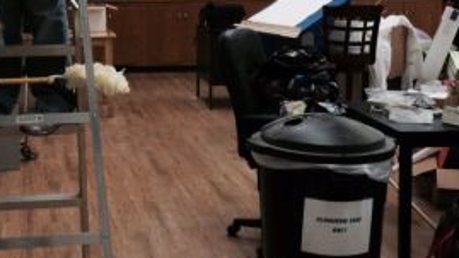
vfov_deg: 16.3
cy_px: 31
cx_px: 145
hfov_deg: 28.7
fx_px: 888
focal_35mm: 73
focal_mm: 4.12
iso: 50
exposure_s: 1/30
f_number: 2.2
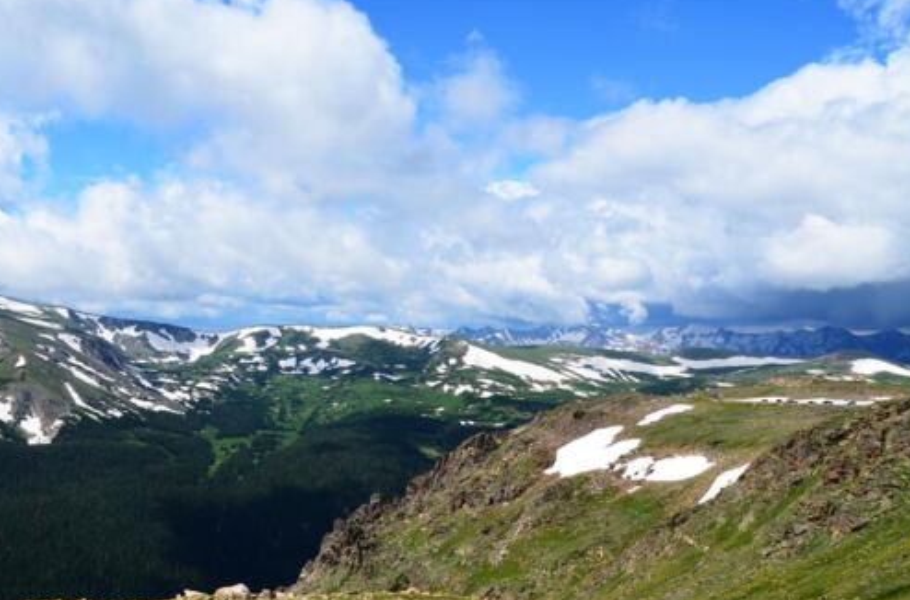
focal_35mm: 35
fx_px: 882
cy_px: 376
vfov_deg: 37.4
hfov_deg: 54.0
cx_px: 341
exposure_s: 1/160
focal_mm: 18
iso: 100
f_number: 11
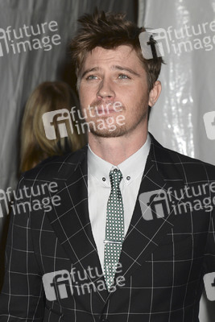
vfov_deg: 18.3
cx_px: 108
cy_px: 161
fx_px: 1002
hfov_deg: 12.2
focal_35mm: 112
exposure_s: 1/250
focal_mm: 112
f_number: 5.6
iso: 800
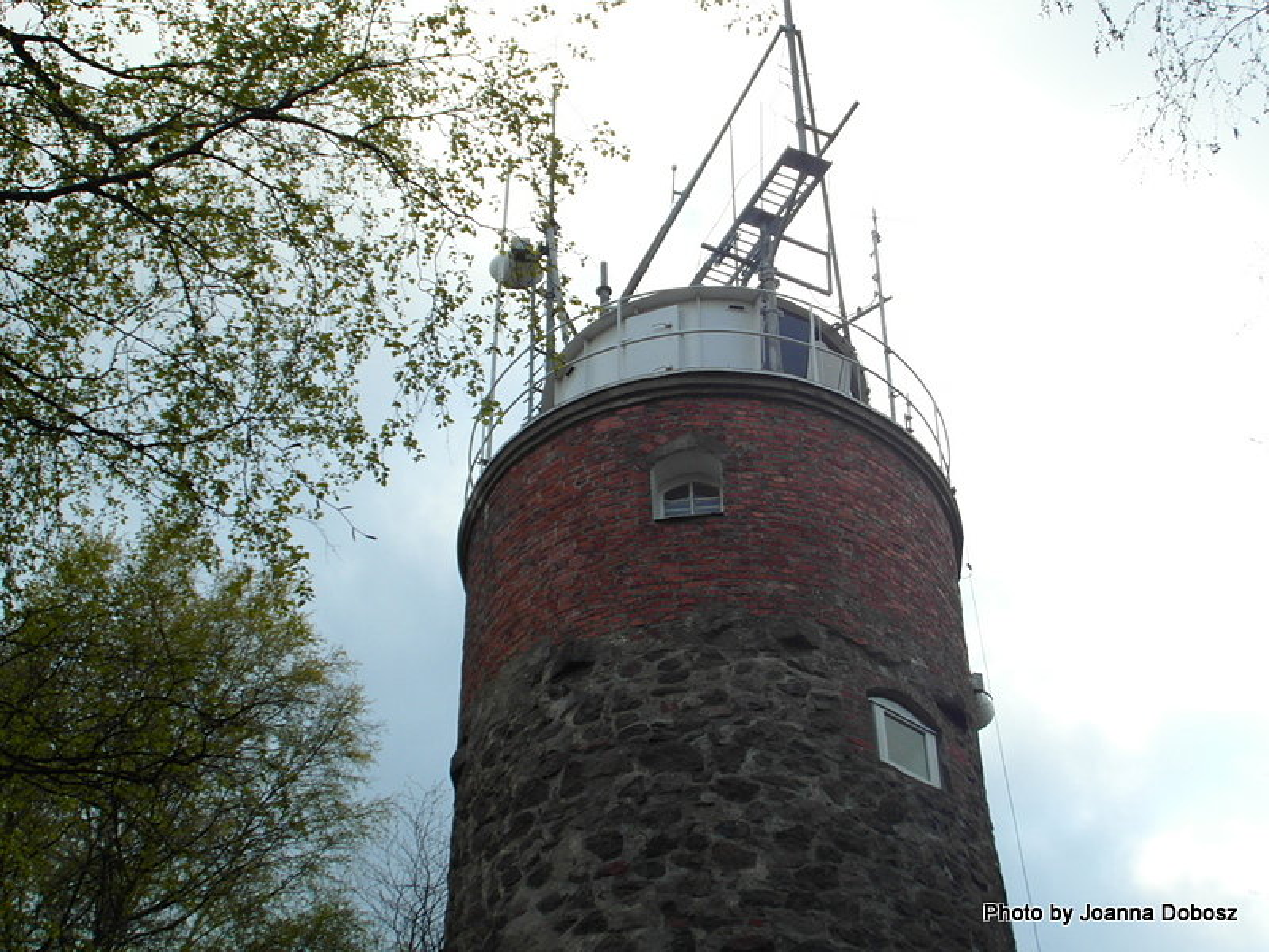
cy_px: 476
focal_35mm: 62
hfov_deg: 31.2
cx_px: 634
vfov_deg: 23.7
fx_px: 2273
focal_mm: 10.2
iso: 100
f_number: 4
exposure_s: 1/250
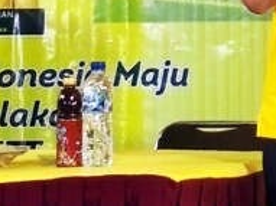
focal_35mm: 290
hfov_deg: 6.8
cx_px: 259
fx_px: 2311
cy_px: -138
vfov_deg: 5.1
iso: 1600
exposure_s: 1/33.3
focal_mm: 6.18
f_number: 1.65
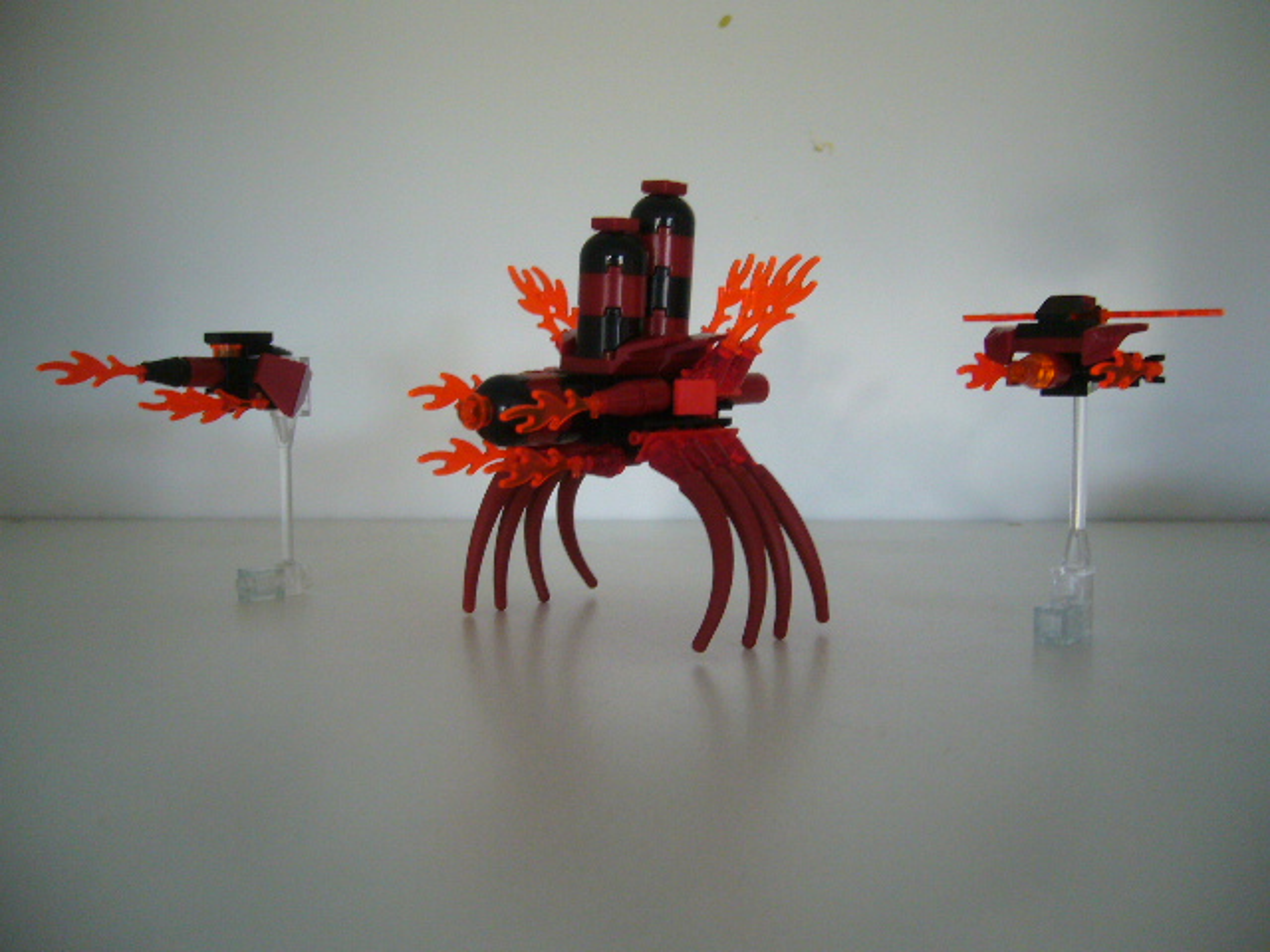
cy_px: 476
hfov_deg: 52.6
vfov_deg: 40.7
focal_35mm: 35
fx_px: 1284
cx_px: 635
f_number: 2.8
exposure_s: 1/15
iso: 200
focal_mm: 5.8
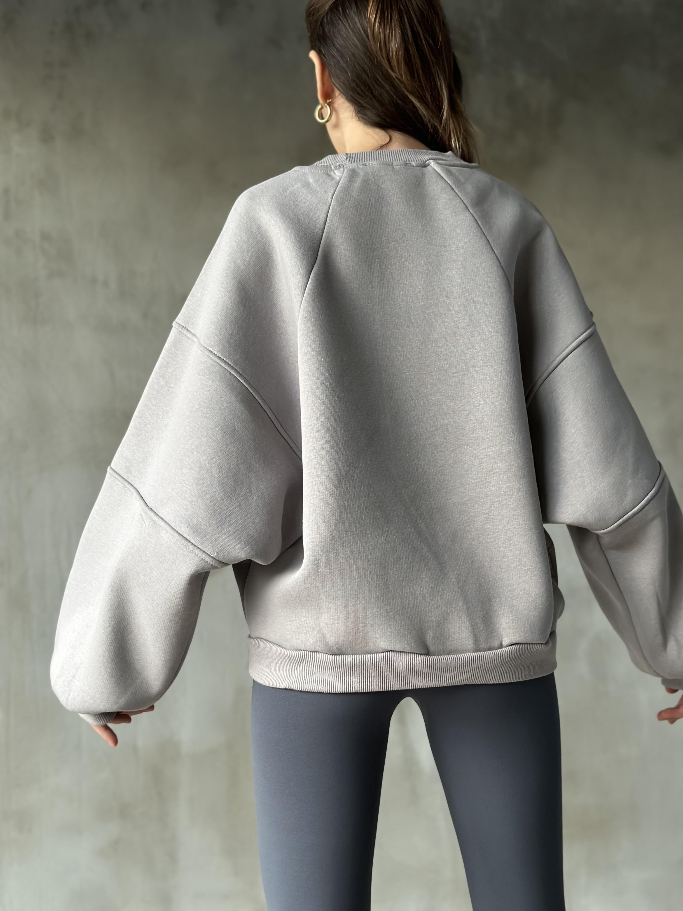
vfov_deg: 39.7
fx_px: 1263
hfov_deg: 30.3
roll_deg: +0.6
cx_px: 342
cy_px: 456
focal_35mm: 48
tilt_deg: +2.8
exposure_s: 1/60
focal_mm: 6.86
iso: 250
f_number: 1.78
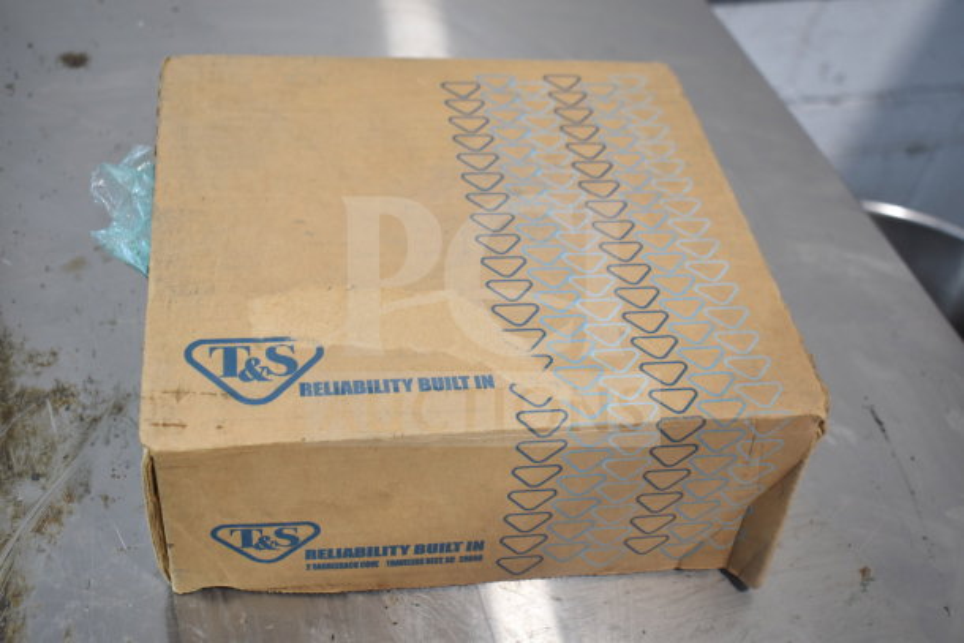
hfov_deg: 46.4
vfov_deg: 31.9
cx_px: 482
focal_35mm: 42
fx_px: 1125
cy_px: 322
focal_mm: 28
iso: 560
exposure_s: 1/50
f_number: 4.2
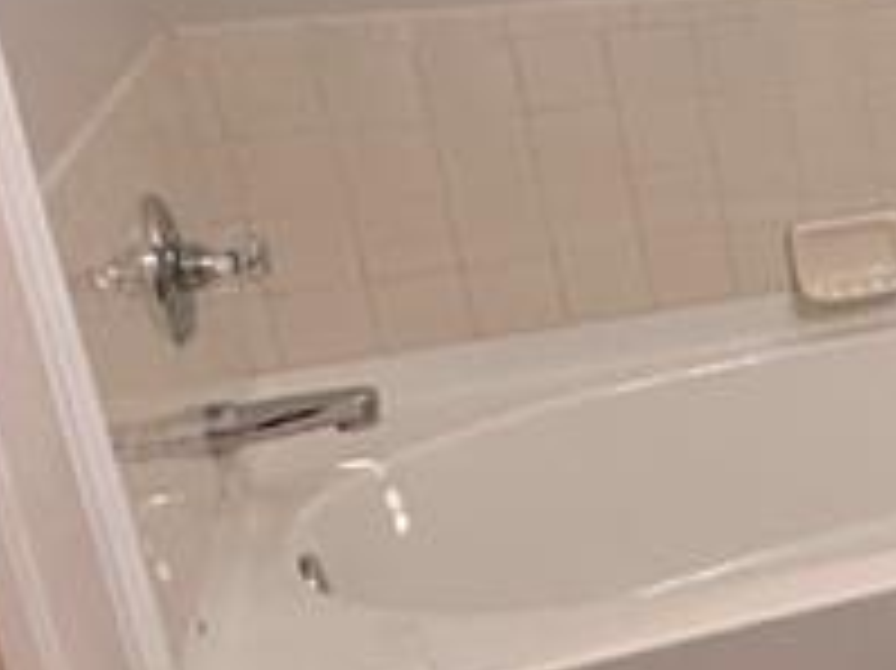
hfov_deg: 16.8
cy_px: 220
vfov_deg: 20.3
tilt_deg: -14.6
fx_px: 1863
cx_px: 1950
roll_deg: -0.2
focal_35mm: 72
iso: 250
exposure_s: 1/120
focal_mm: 2.22
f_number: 2.2
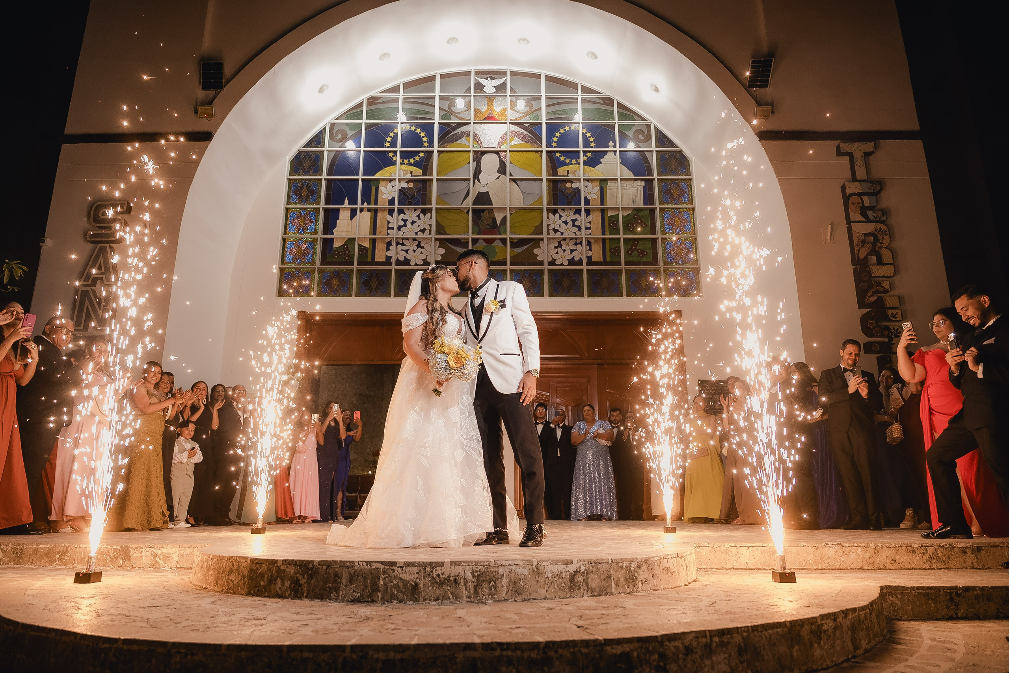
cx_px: 504
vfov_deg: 53.1
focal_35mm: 24
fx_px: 673
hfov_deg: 73.7
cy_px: 336
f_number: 2.8
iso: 800
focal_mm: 24
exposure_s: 1/250
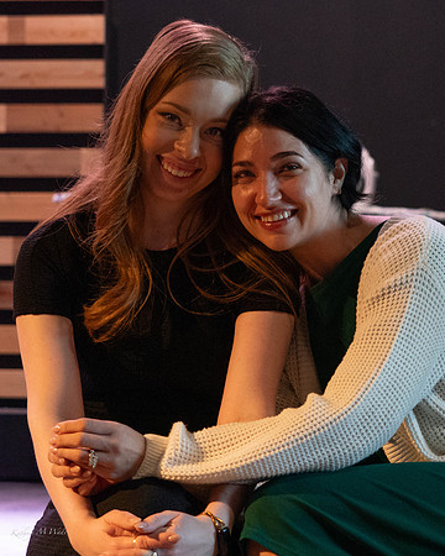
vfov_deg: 15.4
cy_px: 286
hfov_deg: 12.3
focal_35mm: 125
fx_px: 2063
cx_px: 352
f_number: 5.6
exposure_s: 1/100
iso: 6400
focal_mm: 85
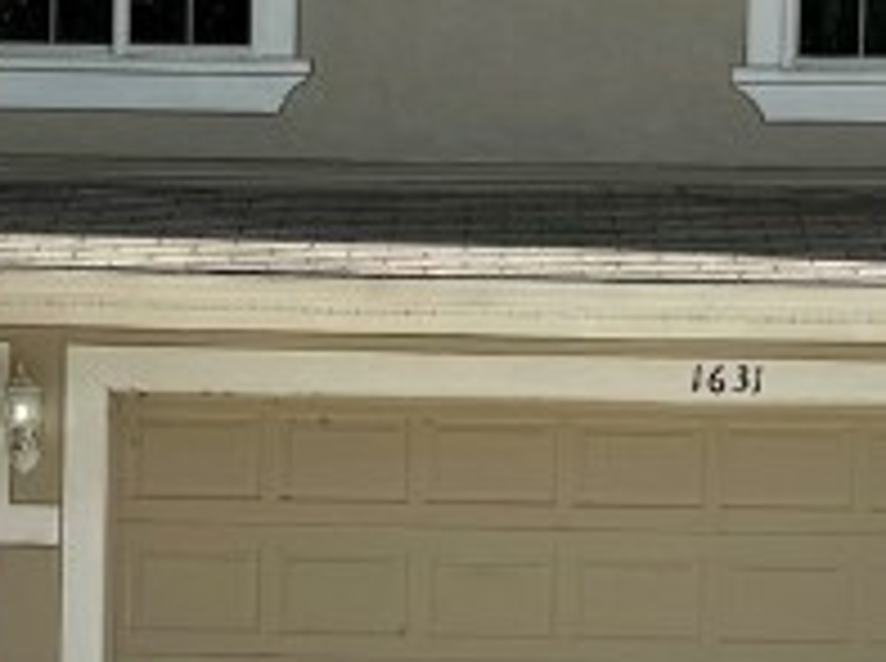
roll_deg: -0.7
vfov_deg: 11.6
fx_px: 3194
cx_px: 441
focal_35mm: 125
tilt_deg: -0.2
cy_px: 721
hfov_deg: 15.8
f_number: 1.78
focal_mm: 6.76
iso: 80
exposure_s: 1/6410
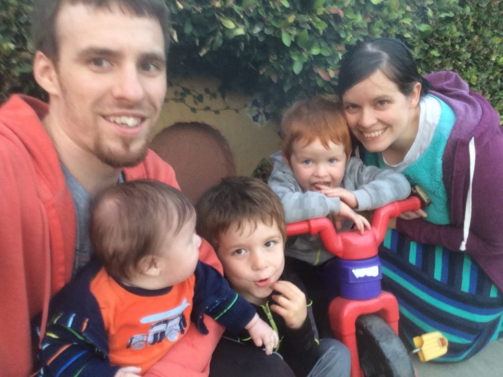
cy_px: 188
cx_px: 252
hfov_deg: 58.4
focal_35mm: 31
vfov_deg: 45.4
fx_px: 450
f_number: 2.4
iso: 80
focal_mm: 2.15
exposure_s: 1/30
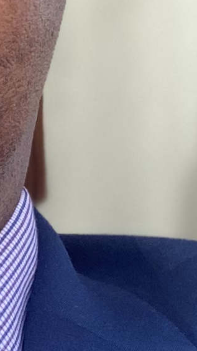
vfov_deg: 11.3
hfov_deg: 6.3
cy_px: 187
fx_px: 1775
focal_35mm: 191
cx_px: -91
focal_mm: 2.87
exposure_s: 1/100
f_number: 2.2
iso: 50
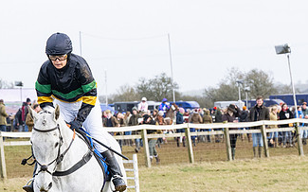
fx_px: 1989
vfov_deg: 5.5
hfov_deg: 8.8
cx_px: 79
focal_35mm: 237
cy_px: 176
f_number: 5
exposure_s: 1/1250
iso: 800
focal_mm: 75
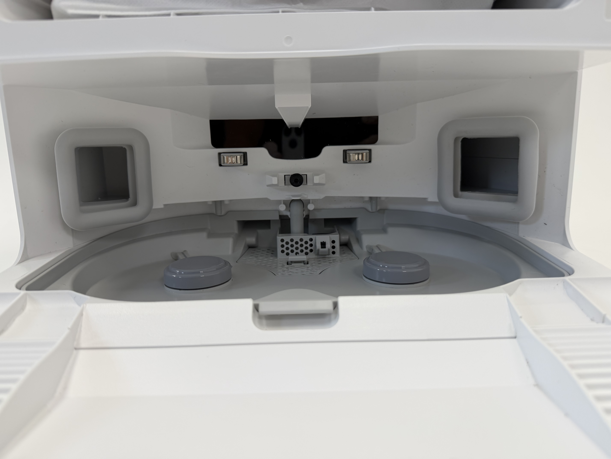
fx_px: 424
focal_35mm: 24
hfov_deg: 71.6
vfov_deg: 56.8
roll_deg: +2.6
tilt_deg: -12.0
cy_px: 230
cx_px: 306
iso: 64
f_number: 1.78
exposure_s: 1/286
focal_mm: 6.76
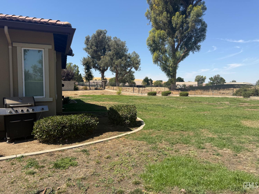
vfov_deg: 56.8
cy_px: 97
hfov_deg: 71.6
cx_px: 130
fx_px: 180
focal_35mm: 24
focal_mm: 6.76
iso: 80
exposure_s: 1/4167
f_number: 1.78
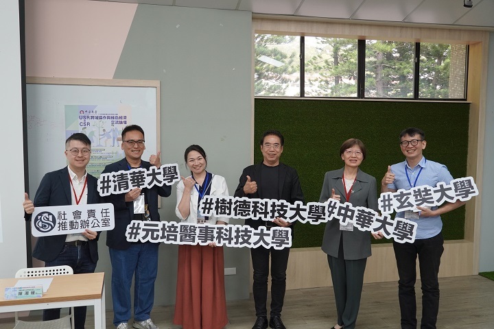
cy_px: 164
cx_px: 247
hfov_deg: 55.1
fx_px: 473
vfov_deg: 38.4
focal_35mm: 34
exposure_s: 1/160
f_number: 4
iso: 1000
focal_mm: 23
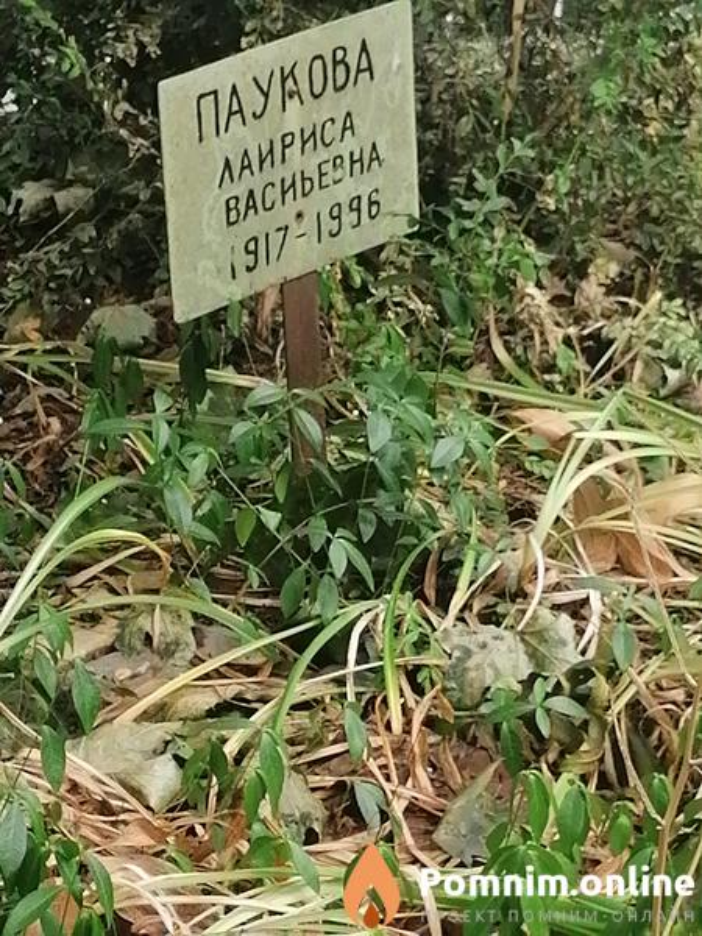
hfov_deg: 12.0
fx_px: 3326
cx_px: 351
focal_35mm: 123
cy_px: 468
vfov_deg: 16.0
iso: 100
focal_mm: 4.75
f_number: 1.8
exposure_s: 1/50
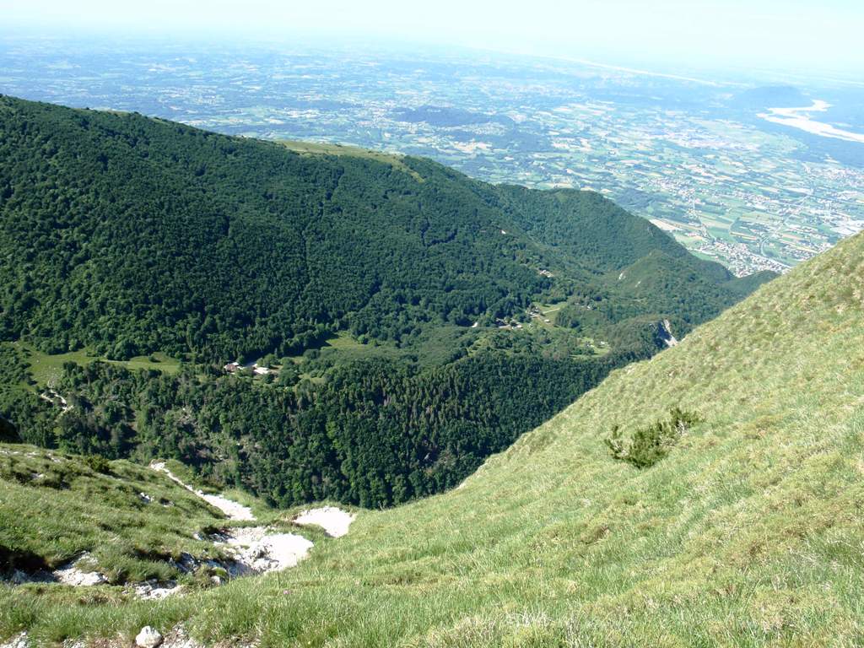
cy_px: 324
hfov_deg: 63.4
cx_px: 432
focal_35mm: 28
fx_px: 699
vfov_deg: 49.7
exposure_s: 1/60
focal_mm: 5
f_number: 8
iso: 64
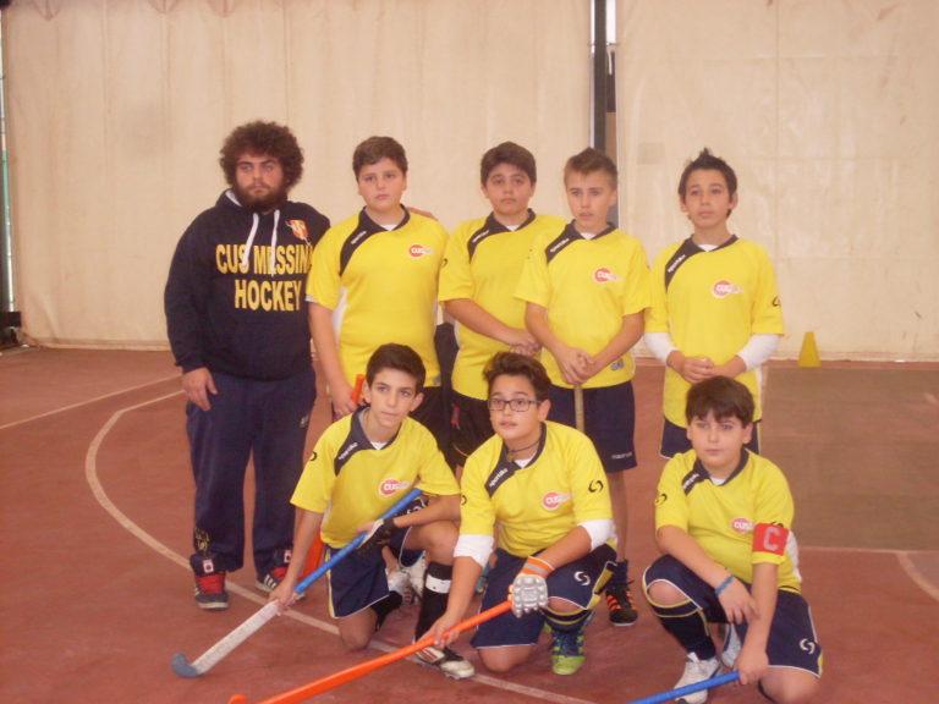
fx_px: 1628
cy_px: 352
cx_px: 470
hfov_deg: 32.2
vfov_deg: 24.4
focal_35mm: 60
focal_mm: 9.9
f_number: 3.4
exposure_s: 1/45
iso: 240
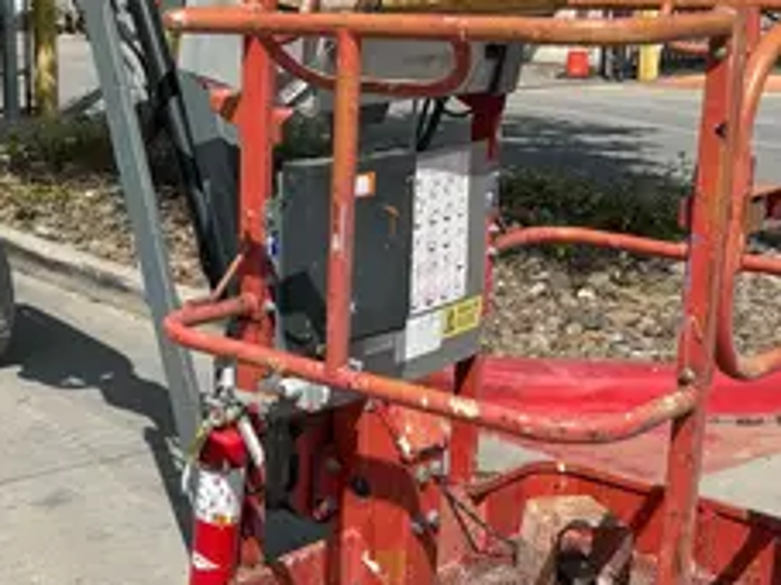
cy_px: 311
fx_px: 1421
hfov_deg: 29.7
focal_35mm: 63
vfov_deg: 23.3
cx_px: 110
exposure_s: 1/5348
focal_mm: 5.96
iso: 50
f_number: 1.6
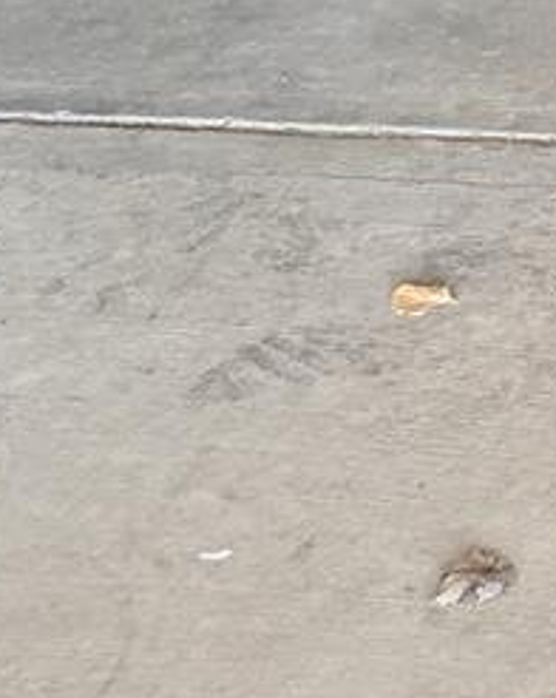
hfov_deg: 9.1
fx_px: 2949
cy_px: -1233
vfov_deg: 10.5
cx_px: 1556
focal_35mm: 143
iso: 125
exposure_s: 1/121
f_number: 1.78
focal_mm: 6.76
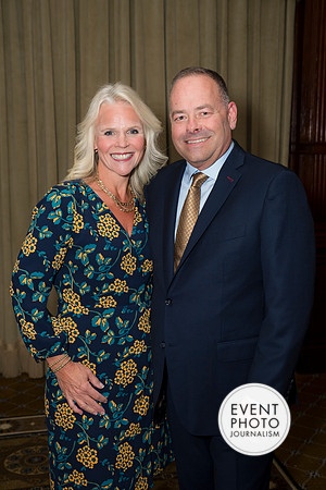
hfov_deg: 26.0
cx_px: 163
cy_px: 245
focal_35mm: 52
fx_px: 706
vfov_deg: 38.2
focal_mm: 52
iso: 800
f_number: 5.6
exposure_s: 1/125
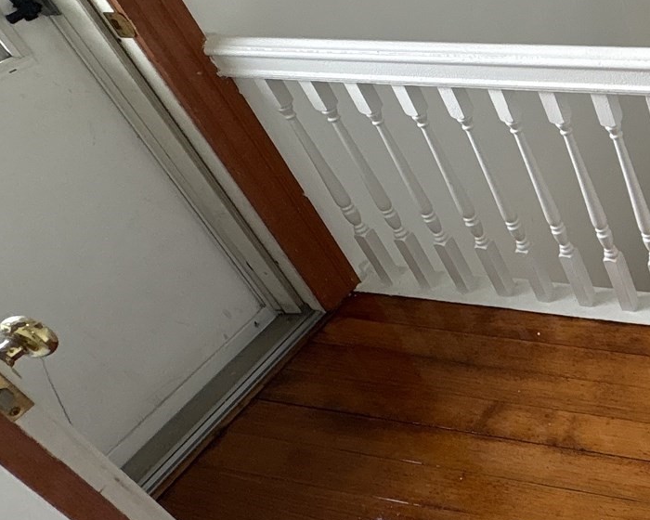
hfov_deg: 33.5
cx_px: 845
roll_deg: +7.5
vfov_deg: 35.9
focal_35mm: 40
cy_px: 94
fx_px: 769
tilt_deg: -31.8
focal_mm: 2.22
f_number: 2.2
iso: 125
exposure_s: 1/120
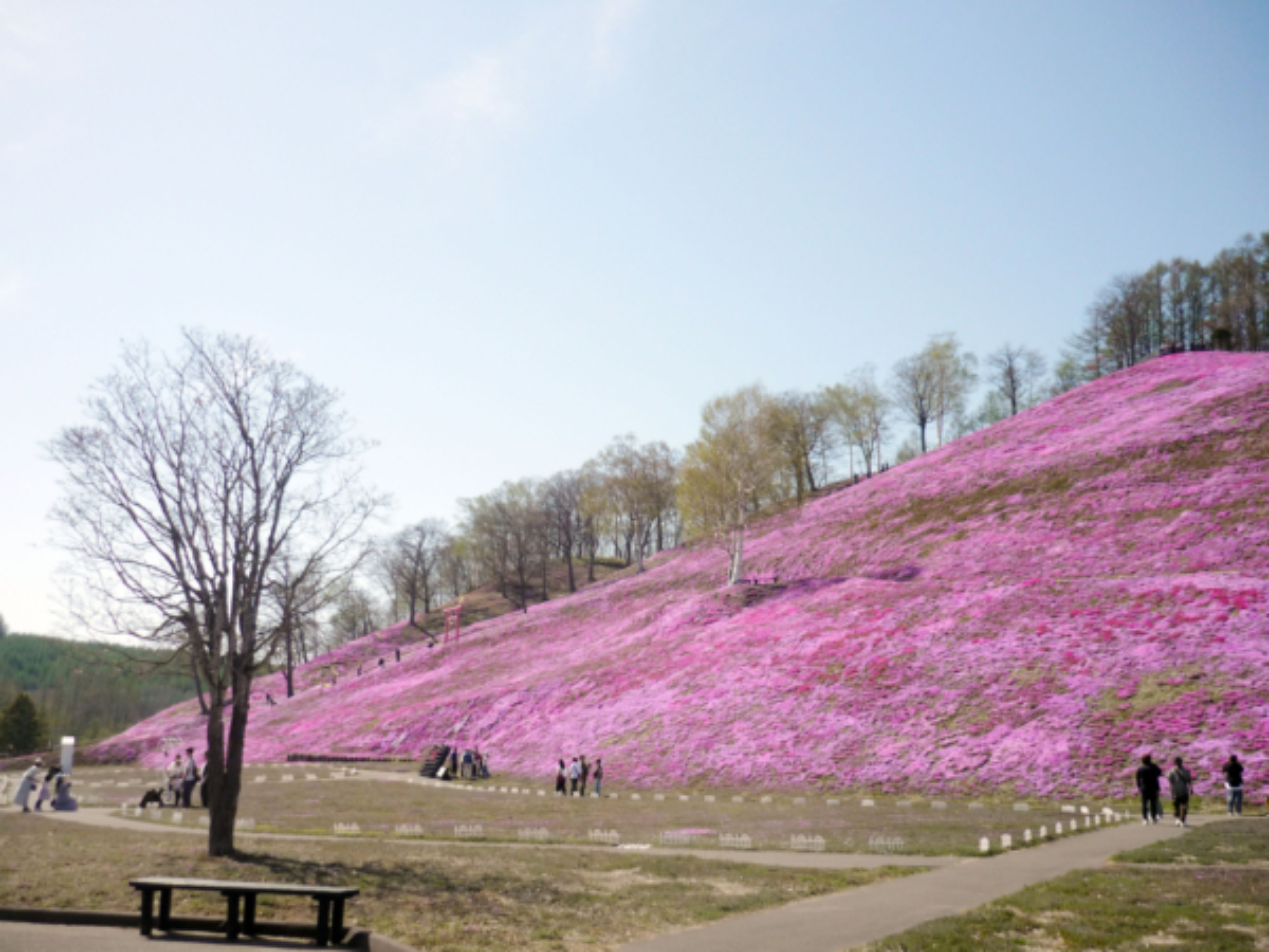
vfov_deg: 42.9
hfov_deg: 55.4
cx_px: 634
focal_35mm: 33
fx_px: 1210
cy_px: 476
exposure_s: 1/250
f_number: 8
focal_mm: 5.5
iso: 100
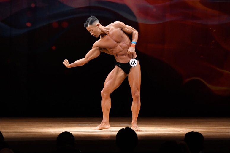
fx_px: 1533
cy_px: 76
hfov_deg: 8.6
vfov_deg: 5.7
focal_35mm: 240
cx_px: 115
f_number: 5.6
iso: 4000
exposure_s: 1/400
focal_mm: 160
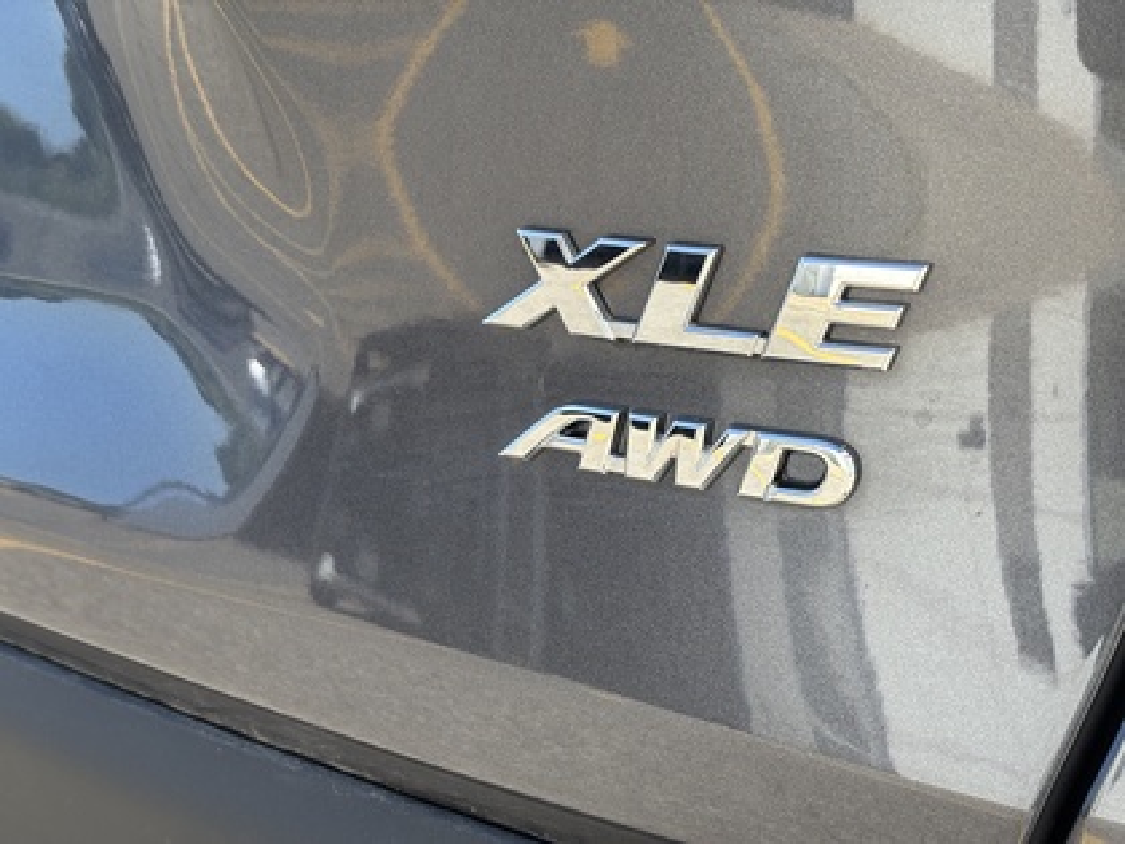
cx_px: 562
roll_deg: -1.8
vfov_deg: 28.0
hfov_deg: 36.8
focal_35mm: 52
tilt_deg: -16.7
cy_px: 422
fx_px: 1690
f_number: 1.6
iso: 32
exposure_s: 1/662
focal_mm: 5.96
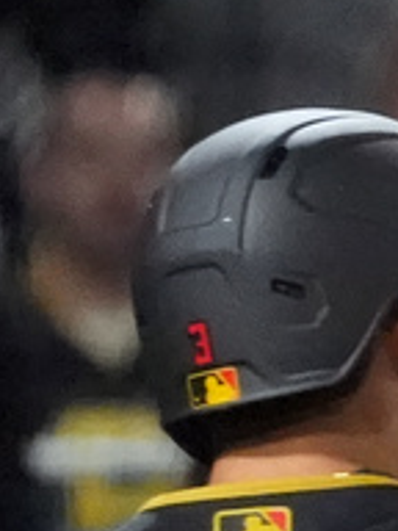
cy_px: 636
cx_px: 1205
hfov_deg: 0.7
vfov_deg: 1.0
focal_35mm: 2048
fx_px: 31396
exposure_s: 1/1600
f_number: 5.6
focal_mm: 400
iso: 20000
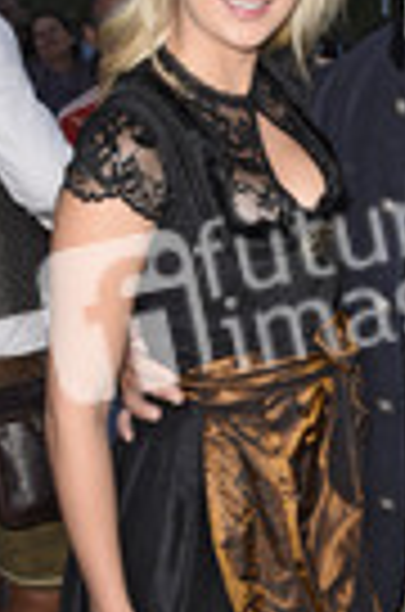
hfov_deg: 13.8
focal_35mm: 97
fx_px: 1645
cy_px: 522
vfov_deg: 20.7
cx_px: 400
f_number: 8
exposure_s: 1/160
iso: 400
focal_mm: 22
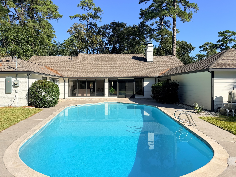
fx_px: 177
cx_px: 111
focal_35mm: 26
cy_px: 83
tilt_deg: -0.1
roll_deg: +0.6
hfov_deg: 67.2
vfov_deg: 53.0
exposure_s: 1/4405
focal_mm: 6.76
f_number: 1.78
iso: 80
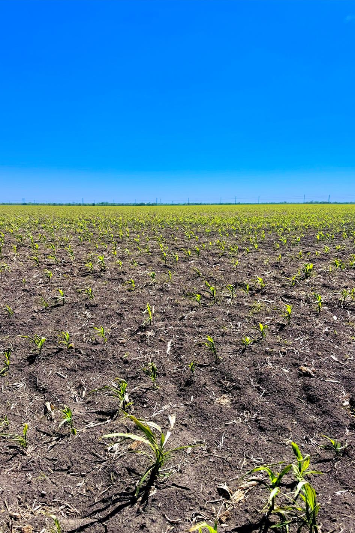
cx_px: 159
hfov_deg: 47.9
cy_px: 288
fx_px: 399
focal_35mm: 27
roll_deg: +1.0
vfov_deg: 67.3
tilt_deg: -11.8
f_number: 1.78
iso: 80
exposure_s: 1/7092
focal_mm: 6.76
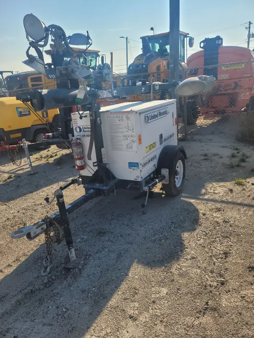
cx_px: 127
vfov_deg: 67.3
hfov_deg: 53.1
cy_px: 169
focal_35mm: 26
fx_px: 254
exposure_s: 1/2524
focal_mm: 5.4
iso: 40
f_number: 1.8
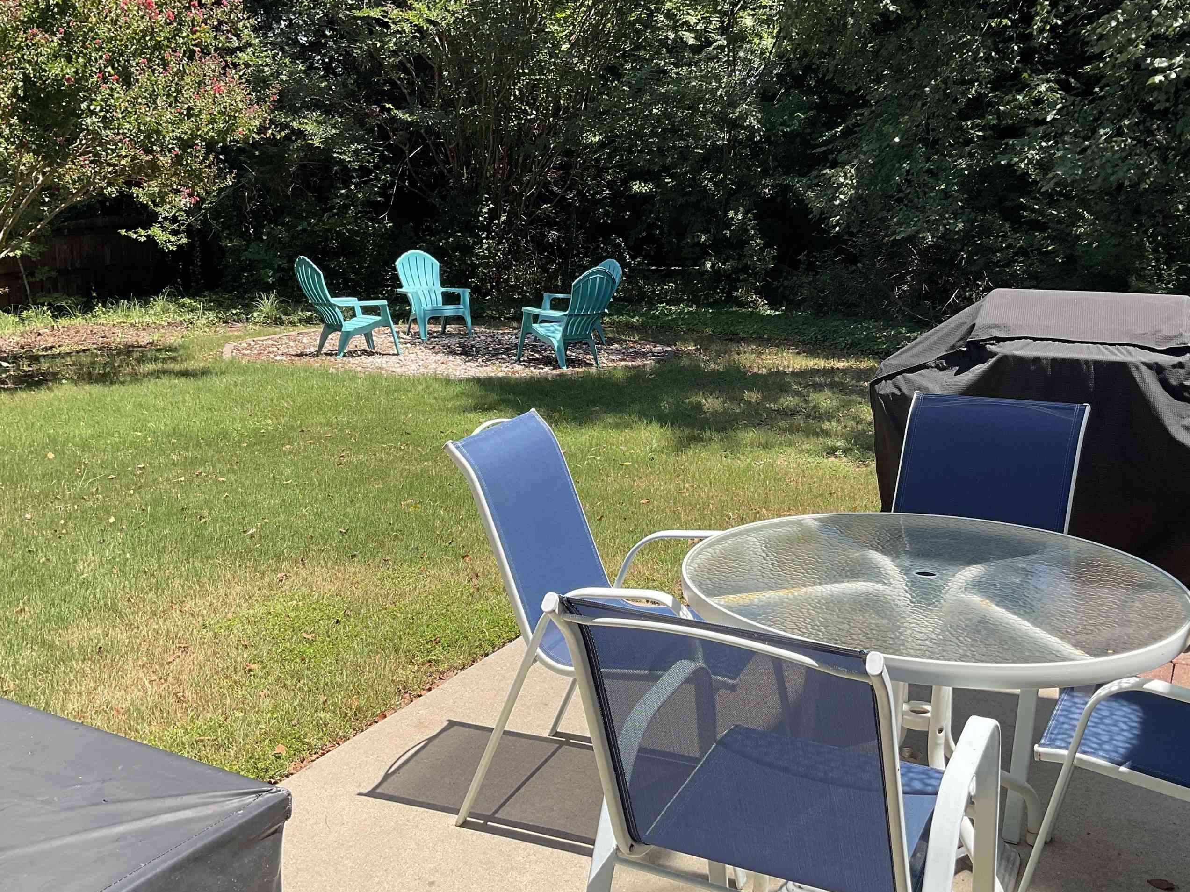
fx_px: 1203
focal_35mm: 35
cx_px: 628
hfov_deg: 52.6
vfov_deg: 40.7
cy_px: 446
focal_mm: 3
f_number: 1.8
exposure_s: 1/912
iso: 16
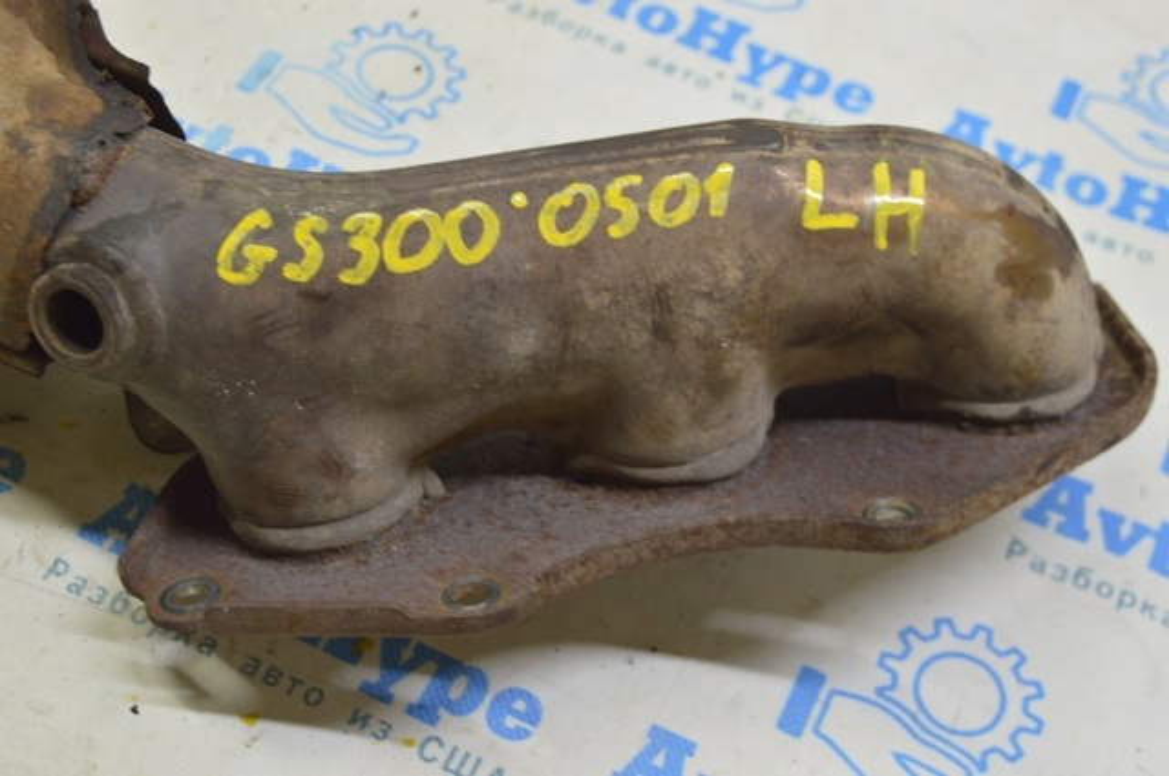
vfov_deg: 23.7
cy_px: 388
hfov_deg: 35.1
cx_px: 584
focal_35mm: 57
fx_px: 1849
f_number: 5.6
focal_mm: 38
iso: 400
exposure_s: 1/20
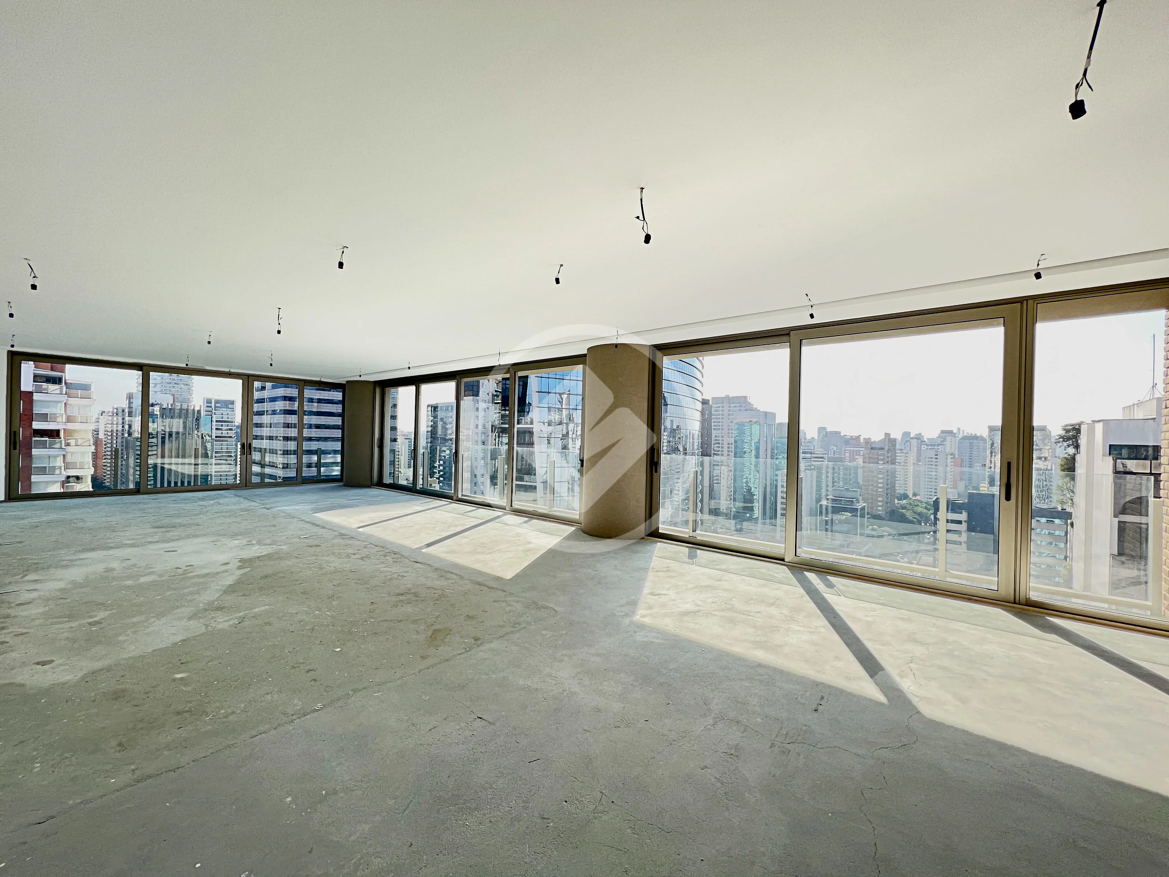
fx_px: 439
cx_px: 584
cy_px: 438
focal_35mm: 13
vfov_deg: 89.9
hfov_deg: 106.2
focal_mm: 1.57
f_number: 1.8
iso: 32
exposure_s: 1/229
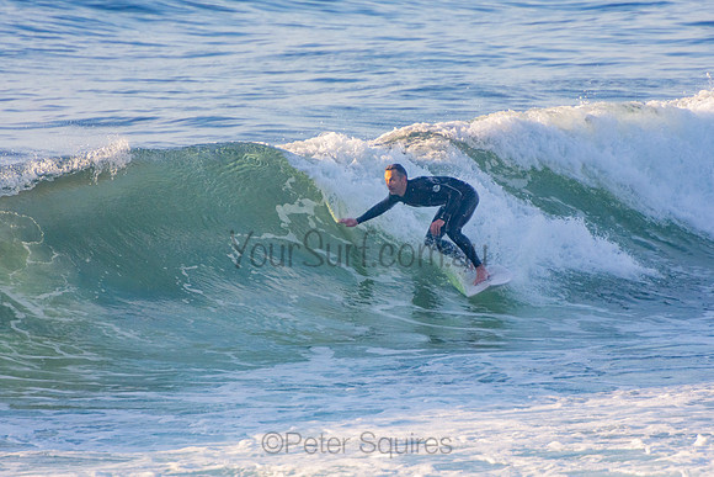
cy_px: 238
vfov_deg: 2.2
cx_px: 357
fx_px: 12326
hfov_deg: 3.3
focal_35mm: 621
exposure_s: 1/1250
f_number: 5.6
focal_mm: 400
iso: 450
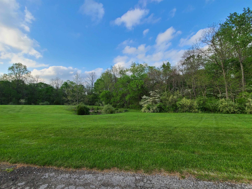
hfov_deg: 106.2
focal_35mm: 13
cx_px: 126
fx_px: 95
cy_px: 94
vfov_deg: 89.9
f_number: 2.2
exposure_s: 1/655
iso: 50
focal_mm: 2.2
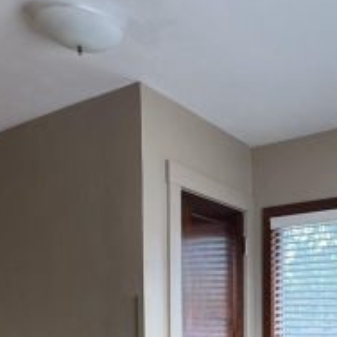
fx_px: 485
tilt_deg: -1.3
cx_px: 230
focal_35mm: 44
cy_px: 335
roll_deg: +0.9
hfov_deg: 37.8
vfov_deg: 34.9
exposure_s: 1/84
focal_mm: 2.22
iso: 320
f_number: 2.2
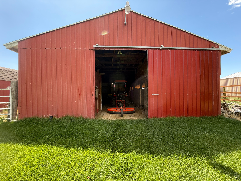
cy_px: 90
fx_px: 97
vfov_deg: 85.7
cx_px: 120
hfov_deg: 102.1
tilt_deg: +0.8
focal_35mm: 14
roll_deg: -0.2
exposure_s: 1/200
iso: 50
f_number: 2.2
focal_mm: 2.22
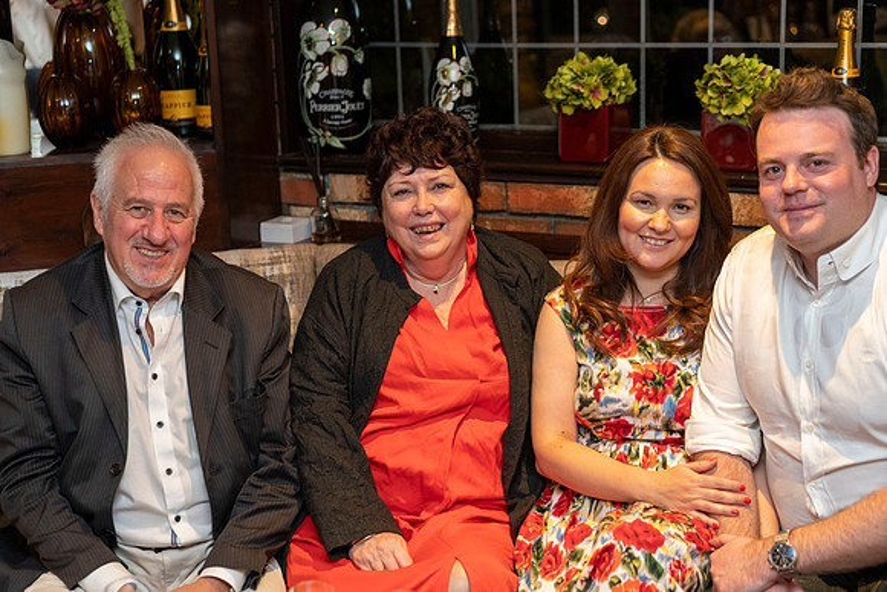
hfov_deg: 36.2
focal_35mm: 55
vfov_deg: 24.6
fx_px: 1355
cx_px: 444
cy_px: 296
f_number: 2.8
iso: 3200
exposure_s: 1/160
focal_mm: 55
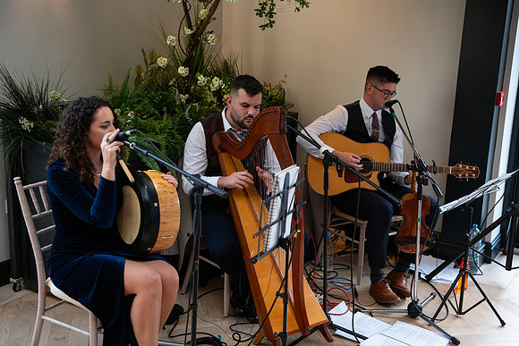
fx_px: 634
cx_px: 260
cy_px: 173
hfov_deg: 44.5
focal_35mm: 44
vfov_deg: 30.5
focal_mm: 44
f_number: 3.5
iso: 640
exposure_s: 1/160
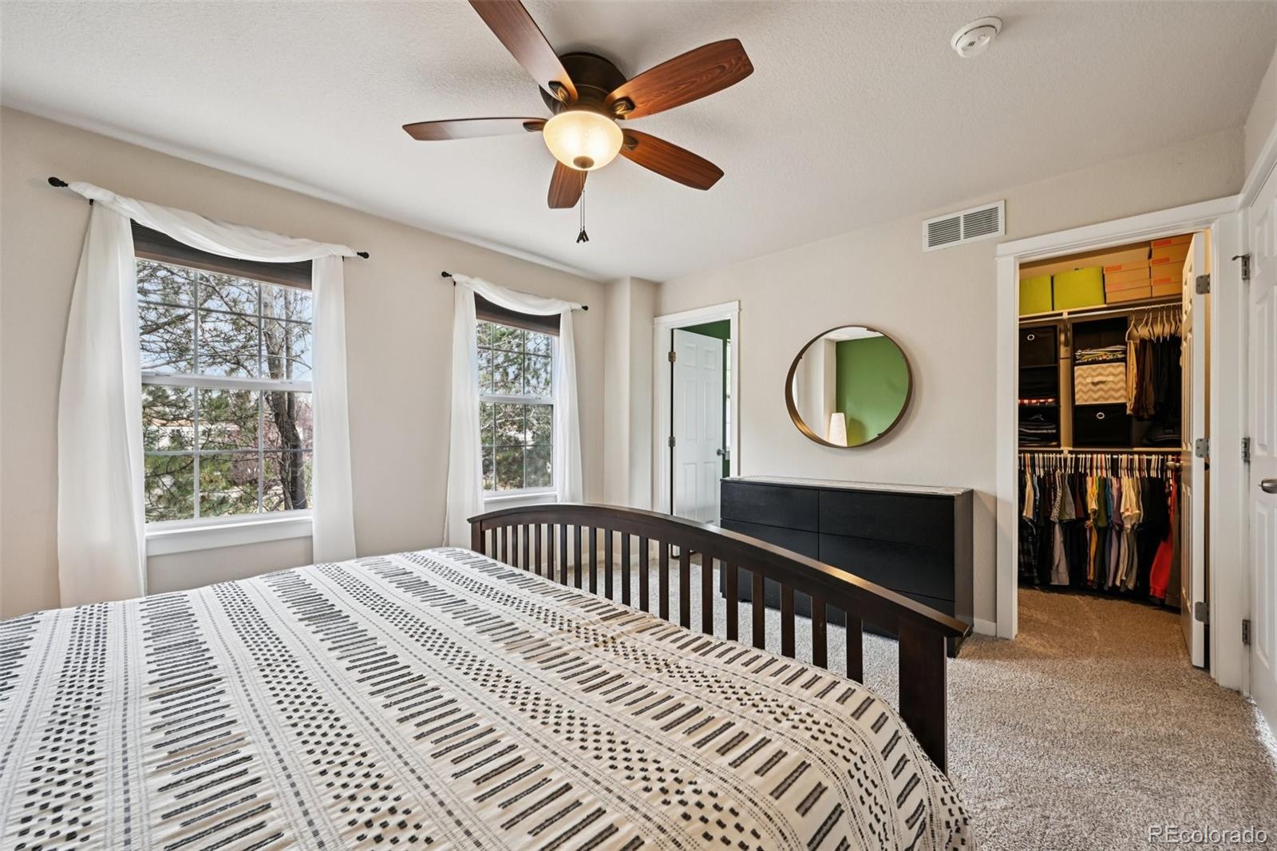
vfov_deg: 81.2
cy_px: 426
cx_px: 638
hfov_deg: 104.3
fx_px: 496
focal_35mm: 14
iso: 400
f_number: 11
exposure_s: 1/13
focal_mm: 14
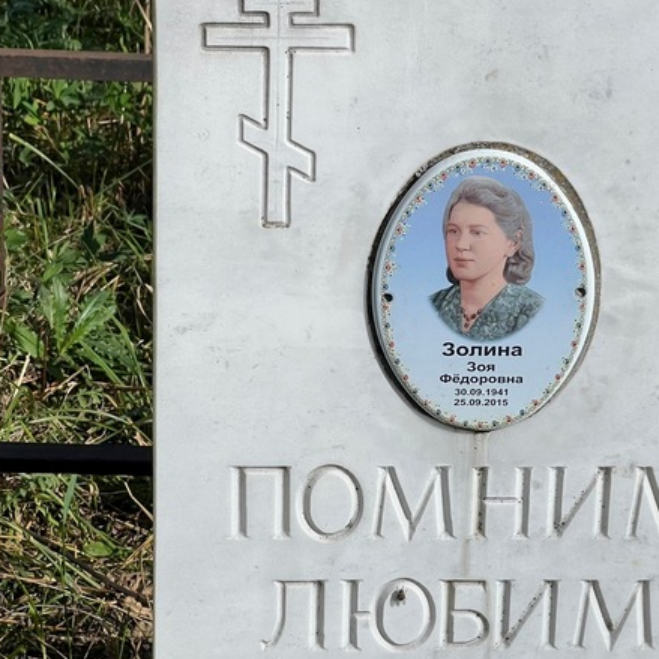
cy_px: 321
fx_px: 2671
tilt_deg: -20.9
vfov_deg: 14.1
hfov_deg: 14.0
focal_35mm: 124
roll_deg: -3.4
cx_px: 534
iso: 32
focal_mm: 9
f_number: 2.8
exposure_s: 1/1876
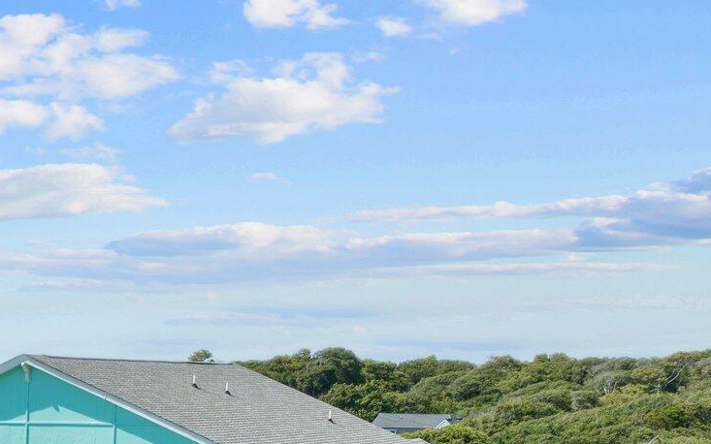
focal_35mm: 71
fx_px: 1376
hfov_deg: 25.5
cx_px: -176
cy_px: 687
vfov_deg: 16.5
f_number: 5.6
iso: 100
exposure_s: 1/800
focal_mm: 12.29
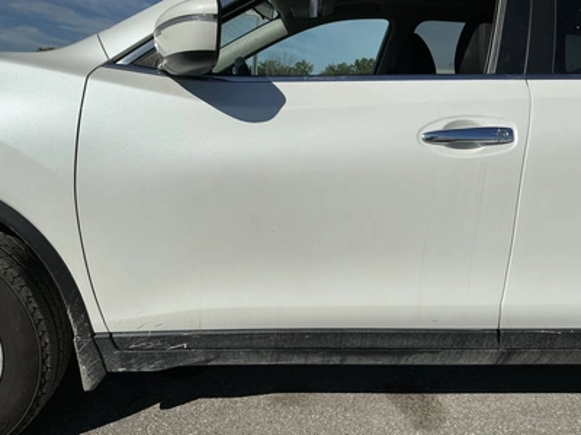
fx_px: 470
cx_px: 290
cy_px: 218
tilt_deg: -13.4
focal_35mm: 28
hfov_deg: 63.4
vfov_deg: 49.7
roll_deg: -3.9
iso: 25
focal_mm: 3
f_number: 1.8
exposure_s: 1/8621
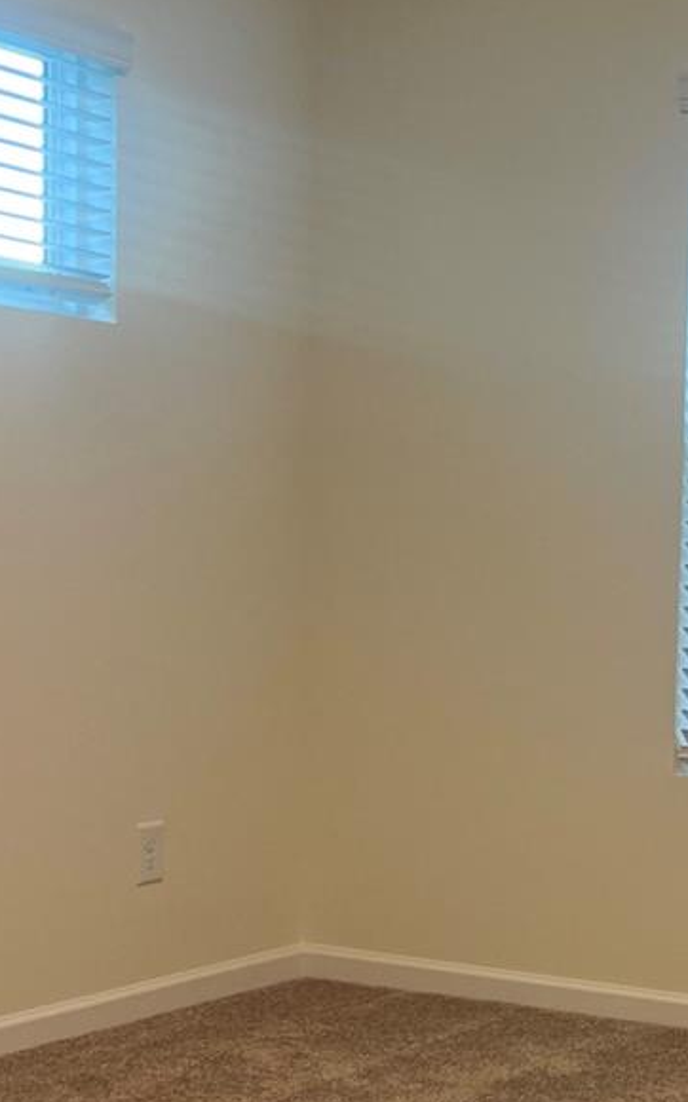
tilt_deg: -3.3
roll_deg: -2.3
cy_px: 686
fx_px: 2192
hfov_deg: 17.3
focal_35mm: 73
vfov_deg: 28.1
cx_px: 718
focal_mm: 5.7
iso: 80
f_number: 1.5
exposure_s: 1/60
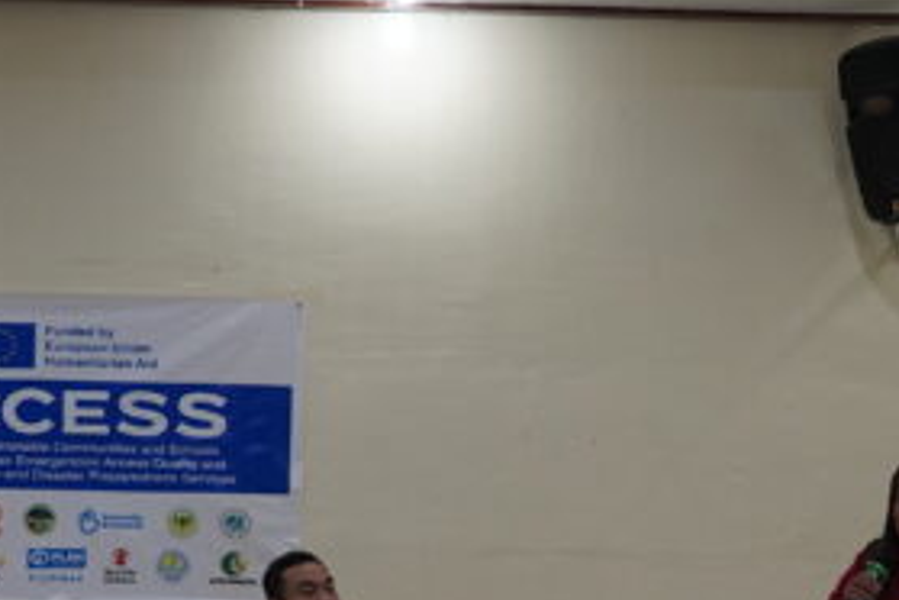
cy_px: 556
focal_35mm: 99
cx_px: 493
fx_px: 2472
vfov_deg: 13.7
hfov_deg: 20.6
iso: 500
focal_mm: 18
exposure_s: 1/160
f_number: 2.8
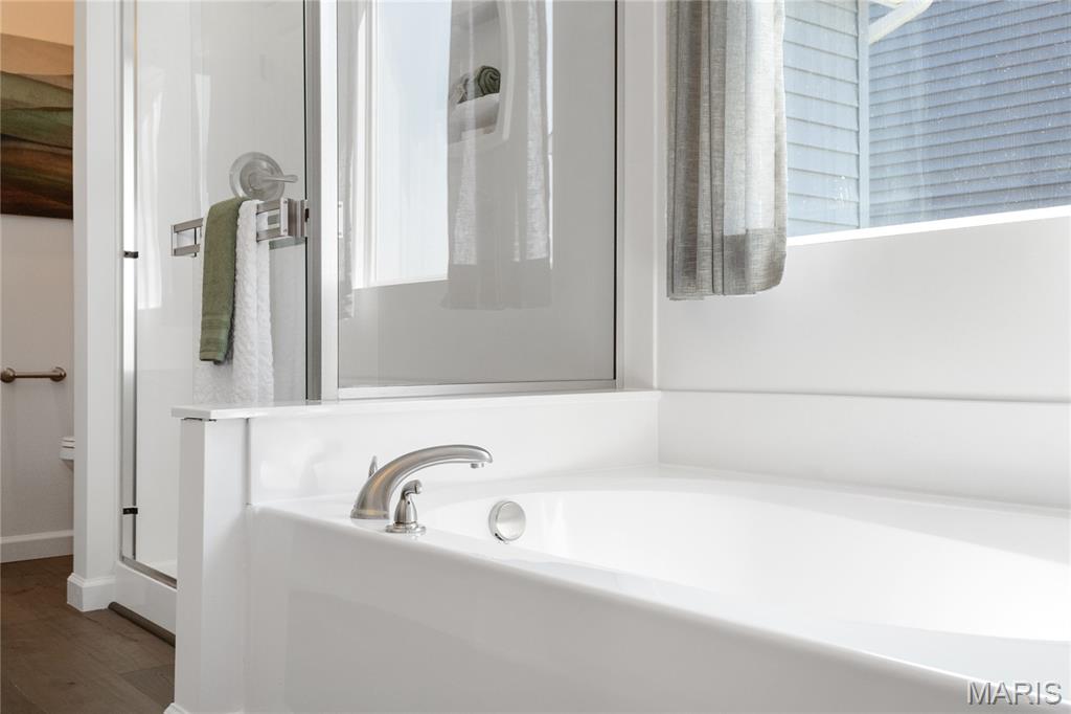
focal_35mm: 36
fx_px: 1071
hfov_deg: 53.1
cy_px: 357
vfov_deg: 36.8
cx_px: 536
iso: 400
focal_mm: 18
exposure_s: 1/125
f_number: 4
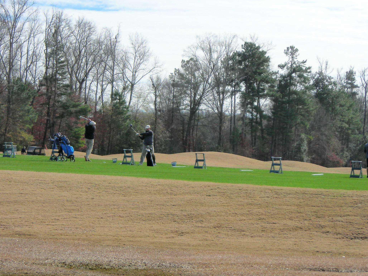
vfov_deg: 11.4
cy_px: 143
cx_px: 206
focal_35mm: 130
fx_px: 1382
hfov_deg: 15.2
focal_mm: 17
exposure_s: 1/424
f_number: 4.9
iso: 50
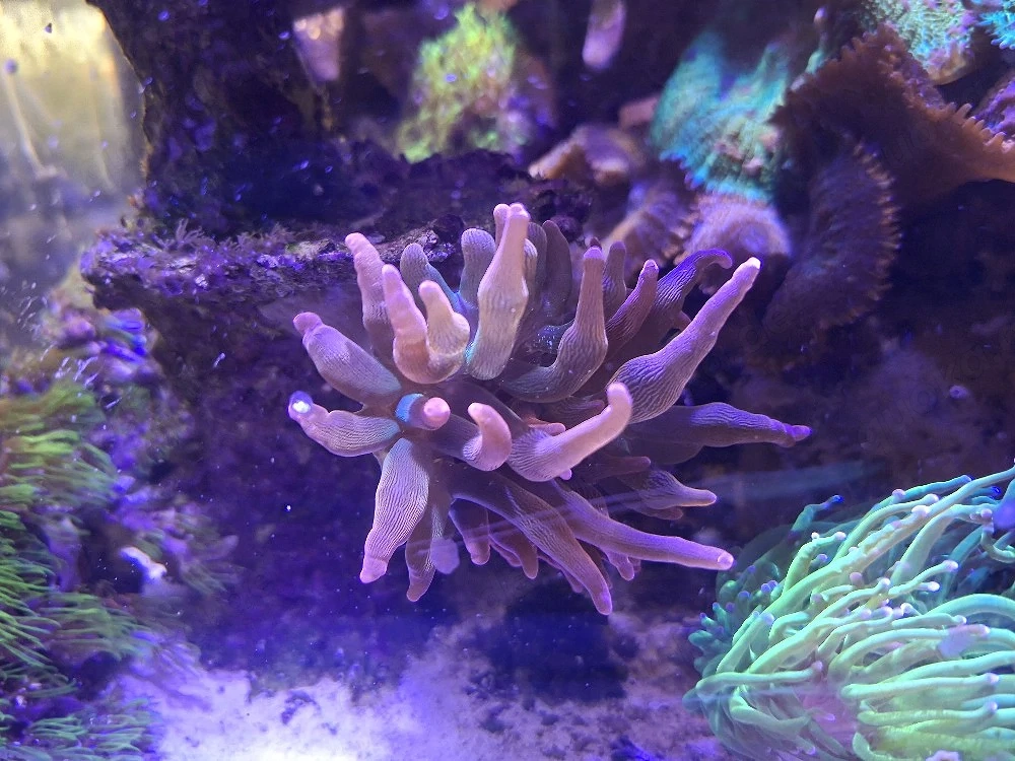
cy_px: 380
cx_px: 508
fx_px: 674
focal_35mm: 23
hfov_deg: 73.9
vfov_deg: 58.9
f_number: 1.8
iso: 250
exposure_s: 1/33
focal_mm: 5.54
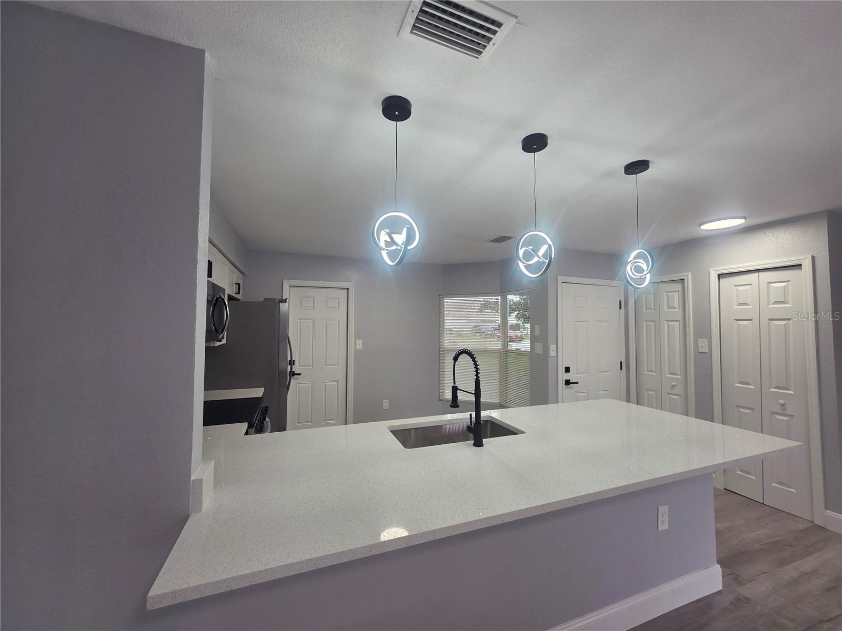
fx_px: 316
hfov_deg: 106.2
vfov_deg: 89.9
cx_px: 421
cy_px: 316
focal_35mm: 13
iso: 160
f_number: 1.9
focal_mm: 2.2
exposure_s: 1/120
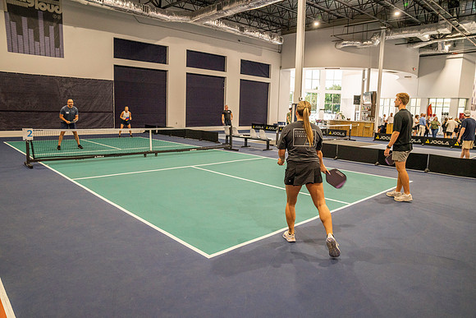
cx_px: 238
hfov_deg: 73.7
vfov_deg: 53.2
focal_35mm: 24
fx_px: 317
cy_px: 159
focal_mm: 24
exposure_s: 1/250
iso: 3200
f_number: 4.5
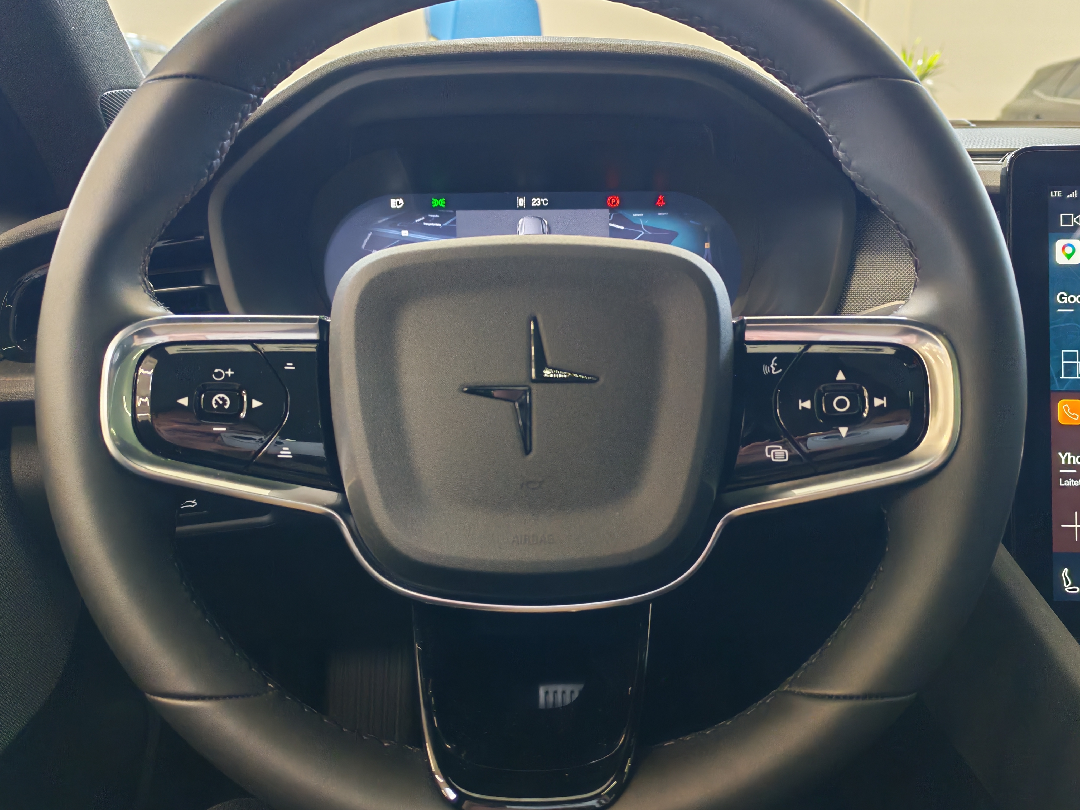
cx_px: 540
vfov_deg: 45.4
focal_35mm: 31
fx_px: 967
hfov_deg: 58.4
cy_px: 405
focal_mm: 6.12
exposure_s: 1/100
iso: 800
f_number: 1.9
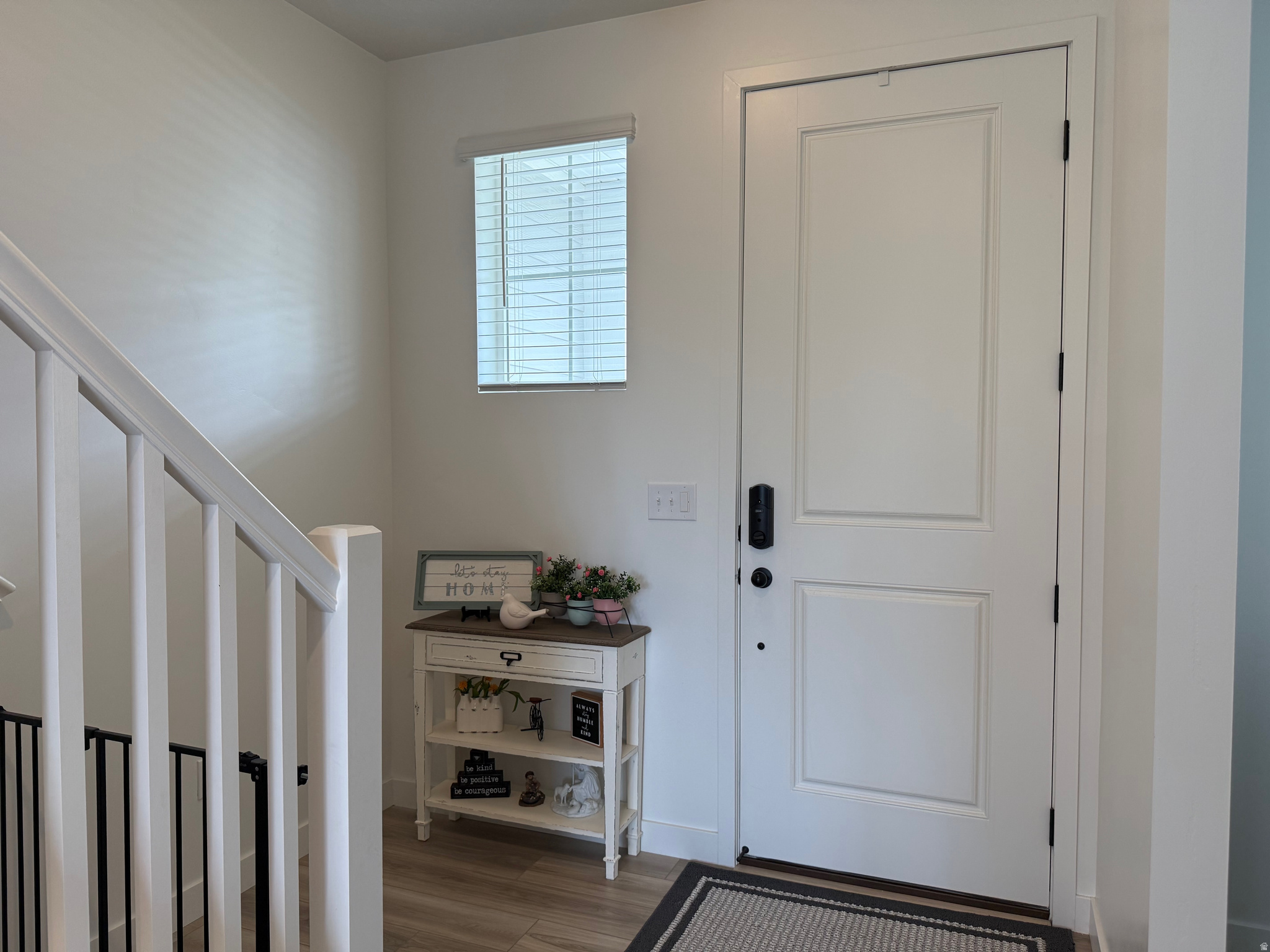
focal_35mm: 24
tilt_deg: -1.6
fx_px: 881
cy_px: 476
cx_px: 635
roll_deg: -0.1
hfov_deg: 71.6
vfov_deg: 56.8
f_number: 1.78
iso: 125
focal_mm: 6.76
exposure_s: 1/168
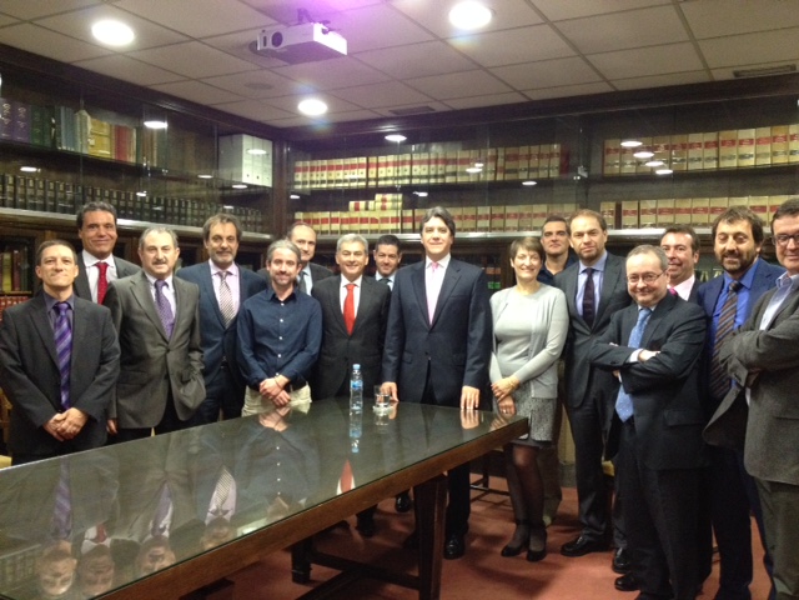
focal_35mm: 35
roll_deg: -2.1
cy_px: 300
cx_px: 400
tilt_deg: -3.5
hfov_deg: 52.6
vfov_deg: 40.7
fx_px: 808
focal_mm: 4.28
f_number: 2.4
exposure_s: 1/17
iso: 400
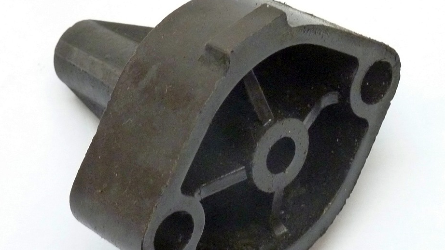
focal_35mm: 86
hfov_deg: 24.7
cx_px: 224
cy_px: 134
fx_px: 1015
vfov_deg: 14.1
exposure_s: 1/10
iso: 400
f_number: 4.2
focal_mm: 12.8
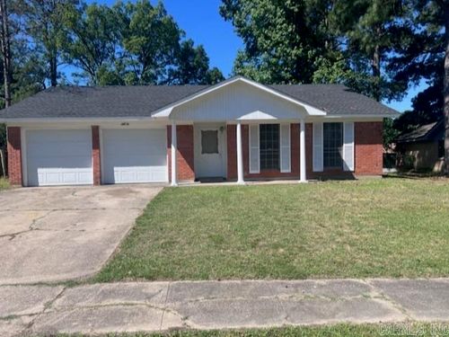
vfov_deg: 53.1
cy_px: 168
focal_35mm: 26
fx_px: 337
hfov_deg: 67.3
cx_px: 224
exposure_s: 1/3704
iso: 50
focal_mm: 5.7
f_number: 1.5
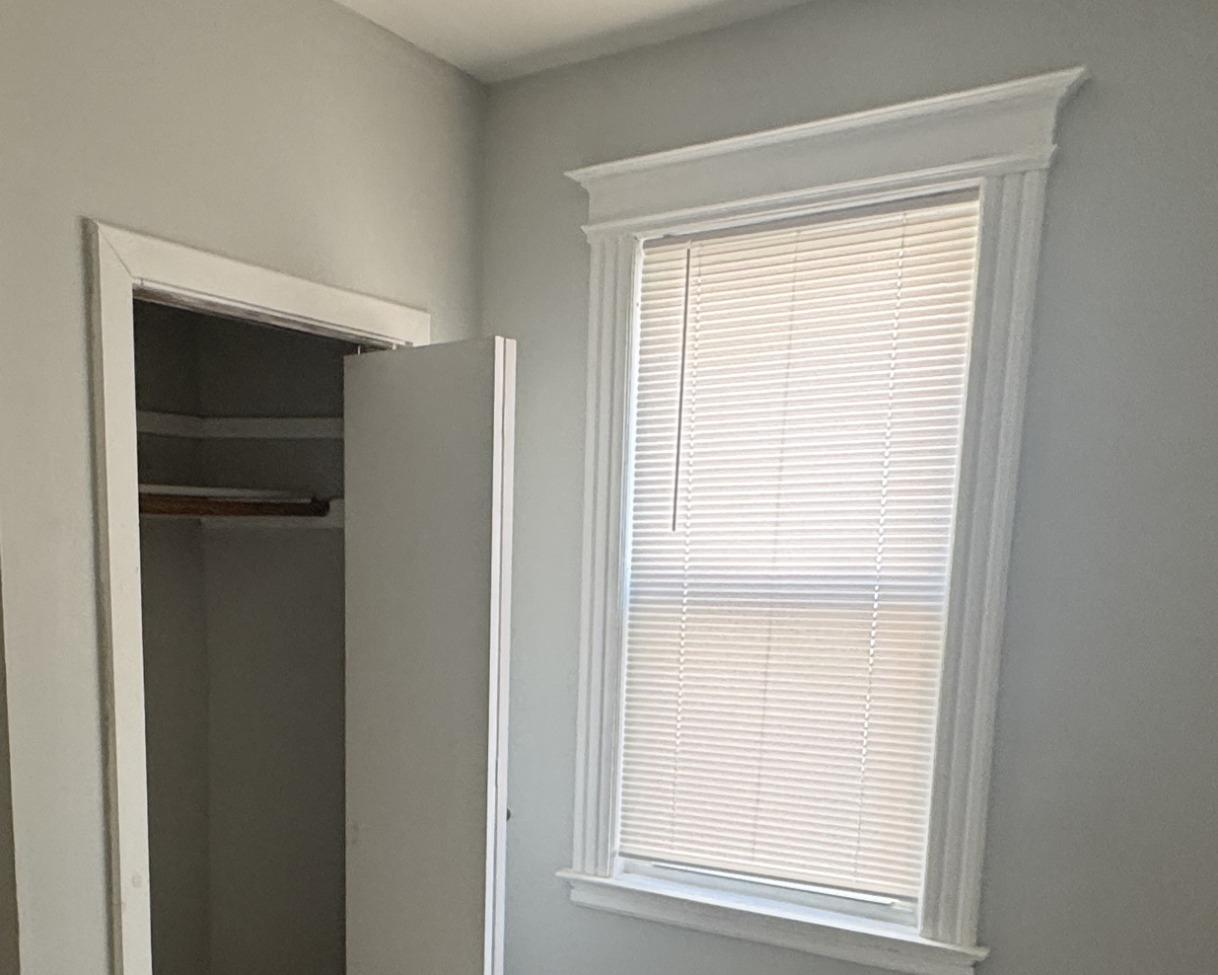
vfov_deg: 41.6
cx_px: 388
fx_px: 1226
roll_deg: +0.1
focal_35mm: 34
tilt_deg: -9.9
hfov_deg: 51.7
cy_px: 775
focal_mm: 2.22
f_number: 2.2
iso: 320
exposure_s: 1/99
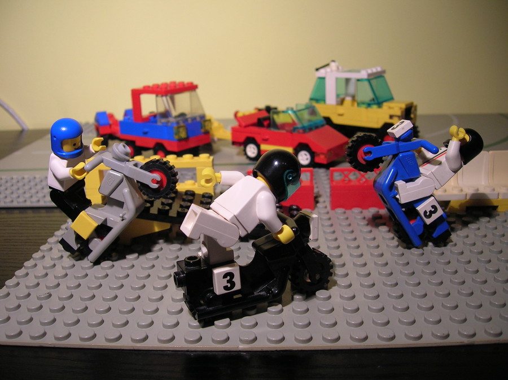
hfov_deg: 54.0
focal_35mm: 34
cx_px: 254
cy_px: 190
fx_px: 498
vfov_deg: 41.7
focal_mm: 5.7
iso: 50
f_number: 2.9
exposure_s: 1/17.1
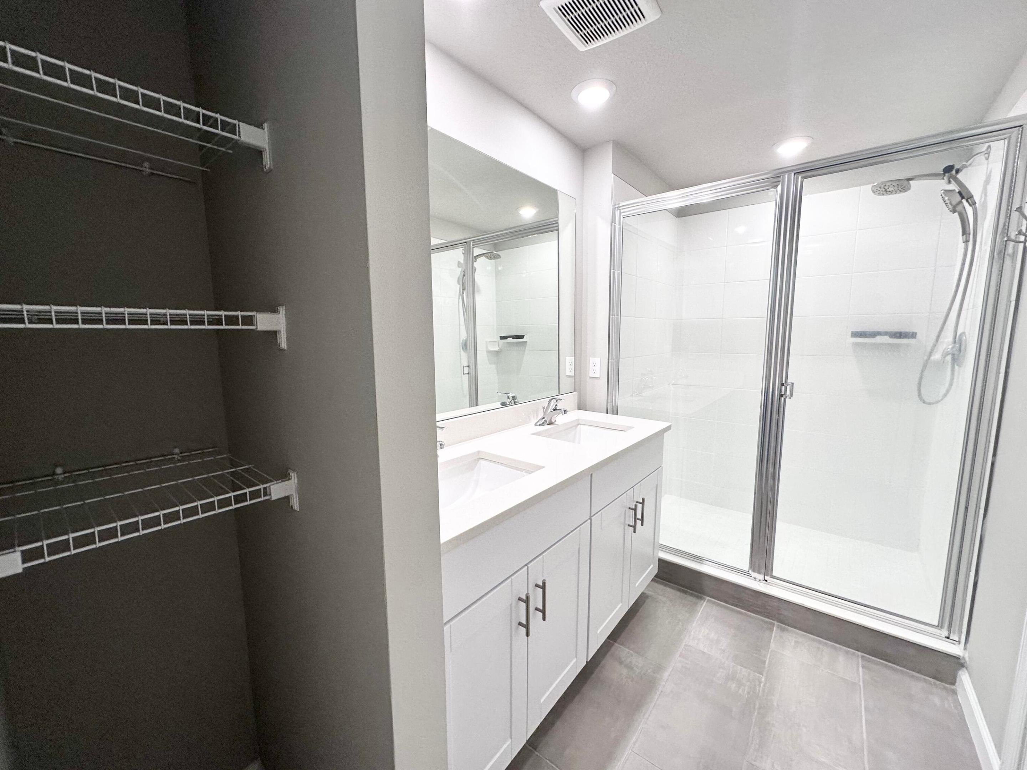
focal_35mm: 14
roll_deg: +0.1
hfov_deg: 102.1
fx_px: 415
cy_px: 385
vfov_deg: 85.7
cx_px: 514
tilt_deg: -7.2
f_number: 2.2
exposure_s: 1/120
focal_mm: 2.22
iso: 160
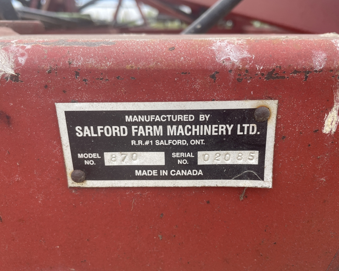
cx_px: 183
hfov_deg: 62.1
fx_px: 281
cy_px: 135
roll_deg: -1.0
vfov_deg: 51.5
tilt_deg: -17.9
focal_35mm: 28
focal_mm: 4.2
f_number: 1.6
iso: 32
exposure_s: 1/875
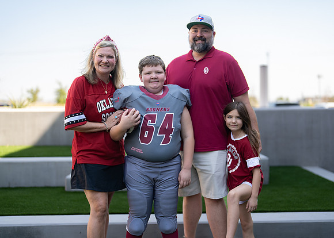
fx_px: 505
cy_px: 119
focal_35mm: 53
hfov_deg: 36.6
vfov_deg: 26.6
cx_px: 180
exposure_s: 1/2000
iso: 100
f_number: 1.2
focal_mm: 50
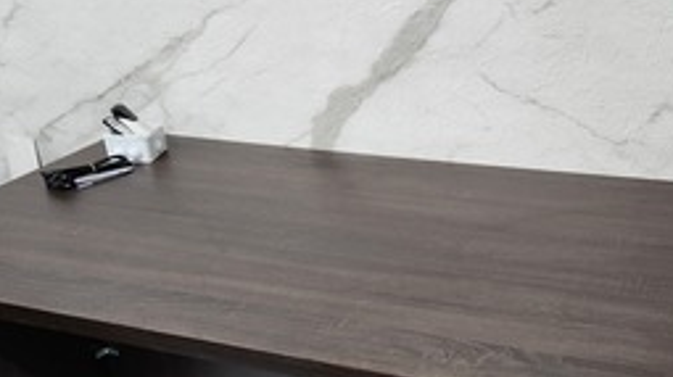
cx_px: 426
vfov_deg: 25.8
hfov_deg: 45.1
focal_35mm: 45
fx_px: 802
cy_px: 326
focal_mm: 5.4
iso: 640
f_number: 1.8
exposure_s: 1/120
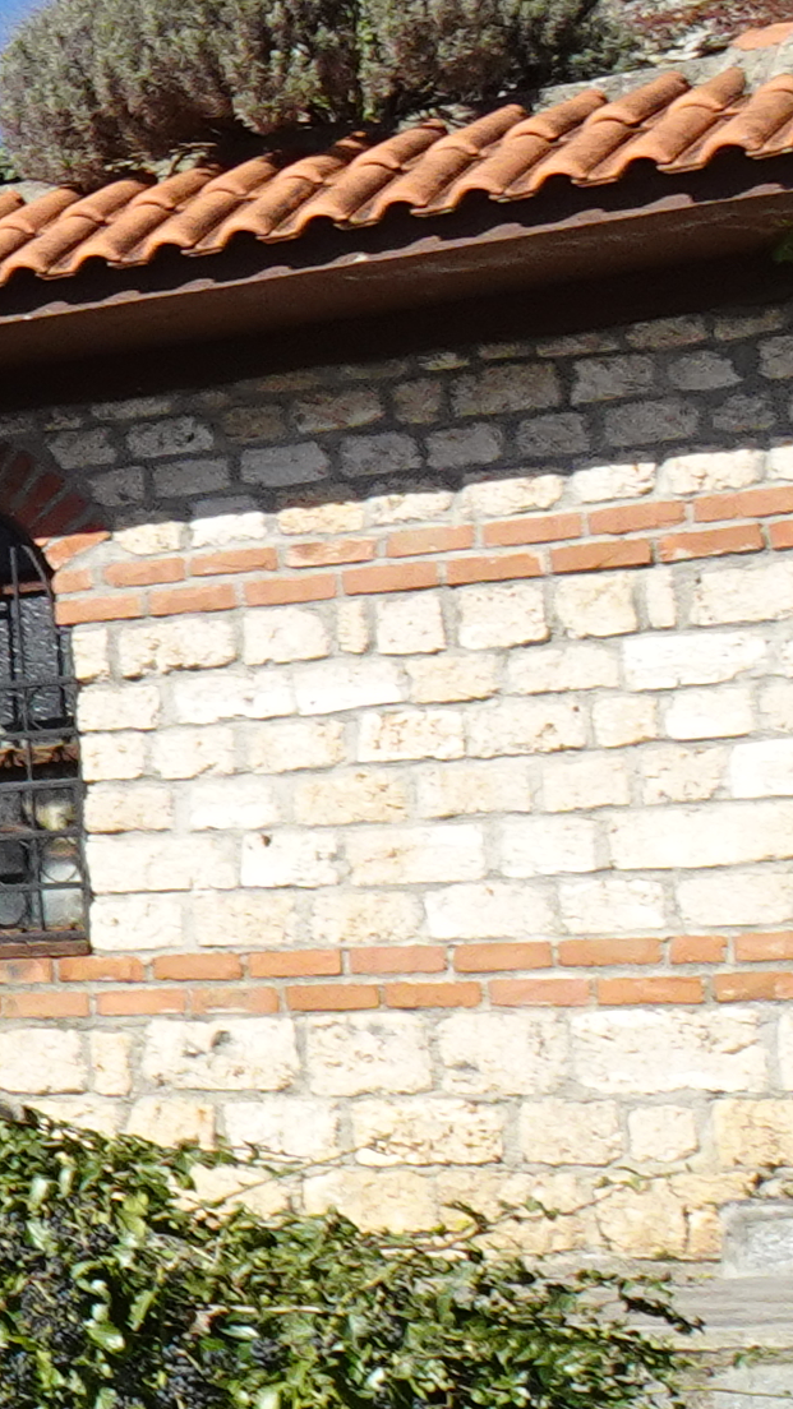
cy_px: 354
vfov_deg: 18.4
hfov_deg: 8.2
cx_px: -1904
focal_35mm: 116
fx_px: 4336
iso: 80
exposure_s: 1/800
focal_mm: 4.25
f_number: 3.5
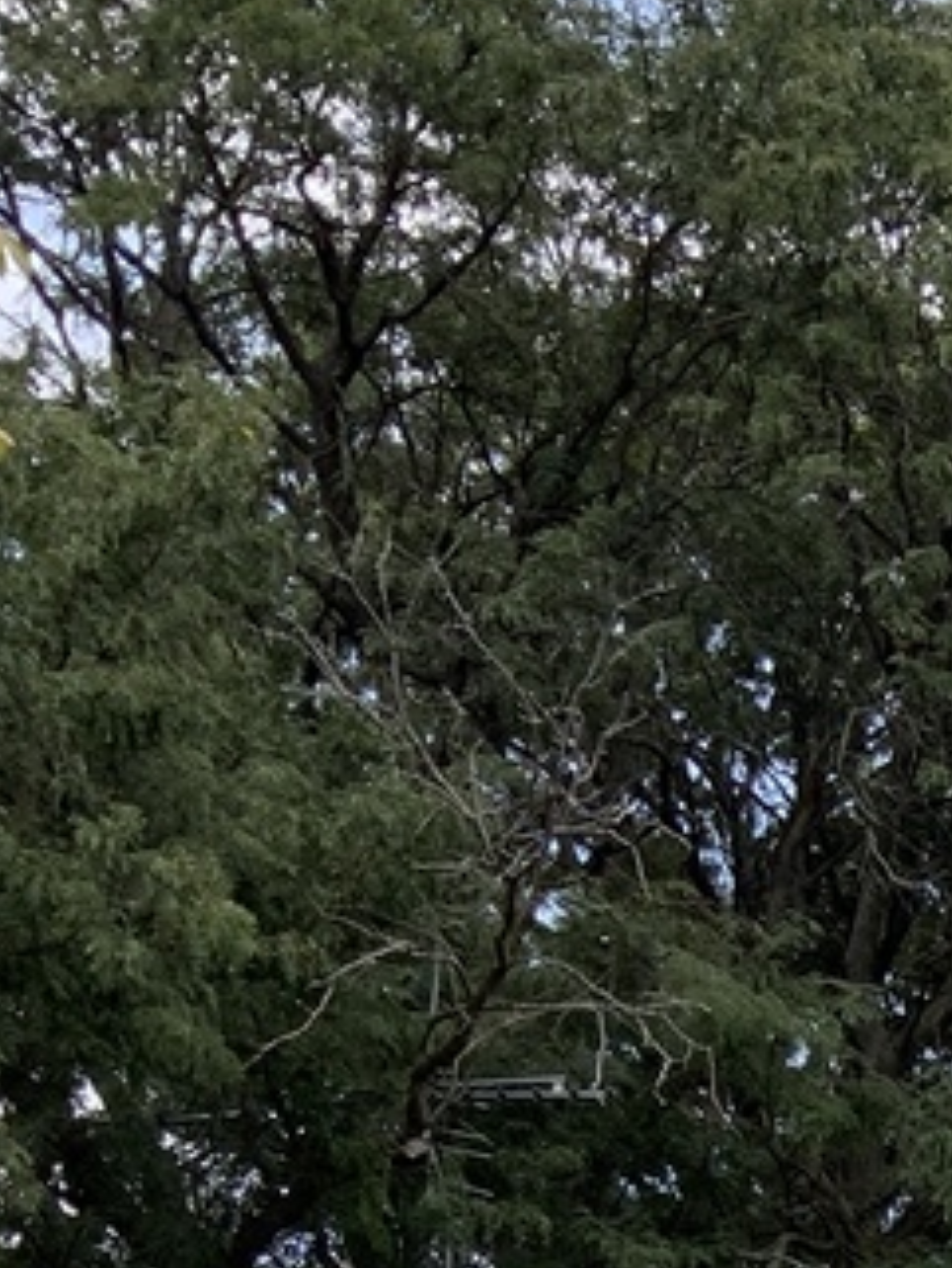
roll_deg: -0.8
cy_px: 2078
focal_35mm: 130
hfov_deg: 10.2
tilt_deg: +0.5
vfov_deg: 13.9
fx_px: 4764
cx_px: 2102
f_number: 1.8
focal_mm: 3
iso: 16
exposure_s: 1/422
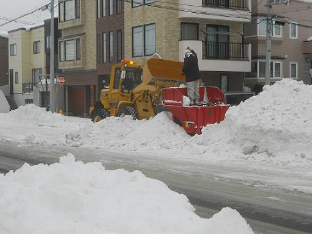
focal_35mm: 66
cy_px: 117
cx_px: 156
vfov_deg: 22.3
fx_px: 595
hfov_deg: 29.4
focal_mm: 11.6
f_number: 5.3
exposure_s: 1/125
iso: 80
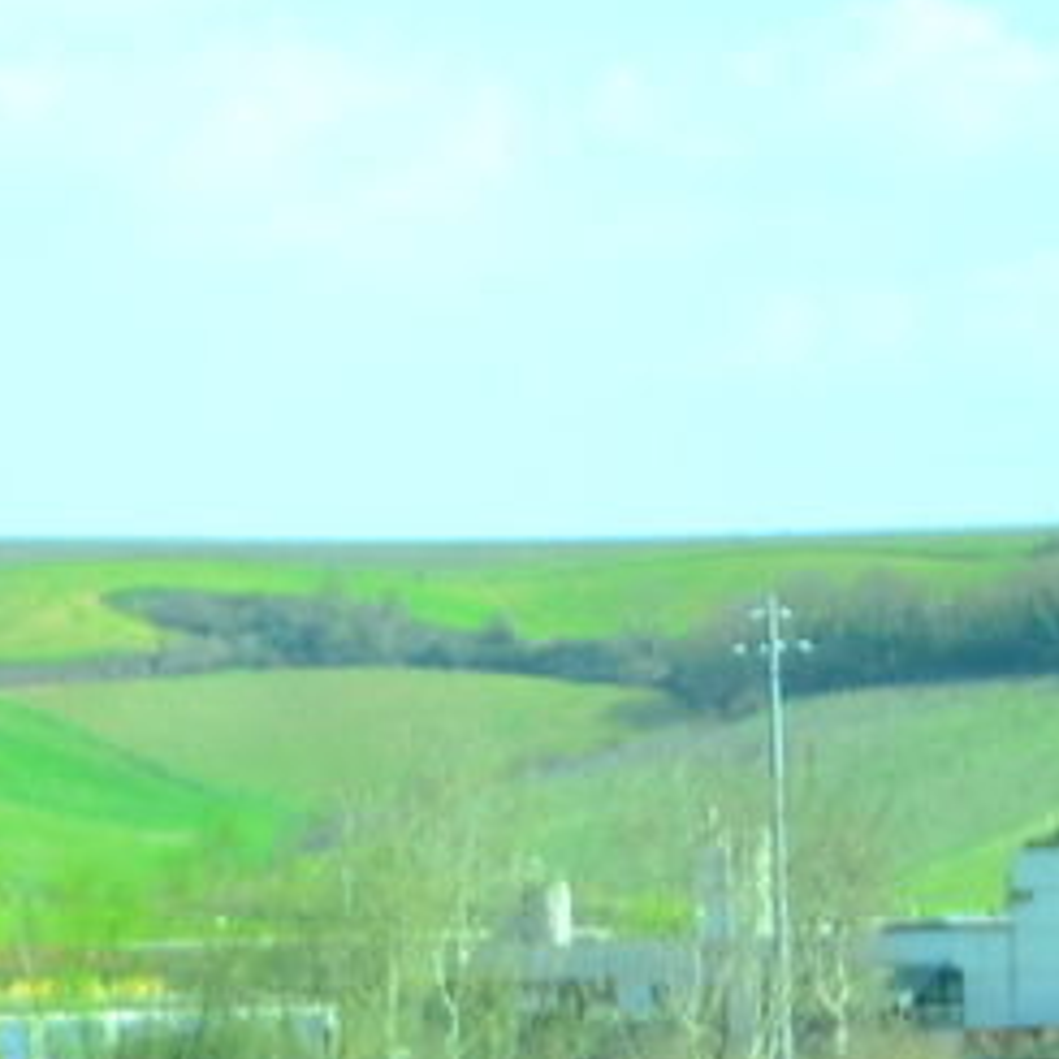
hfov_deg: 7.4
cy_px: 259
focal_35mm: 237
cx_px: 445
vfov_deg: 7.4
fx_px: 8203
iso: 400
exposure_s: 1/500
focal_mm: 38
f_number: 4.5
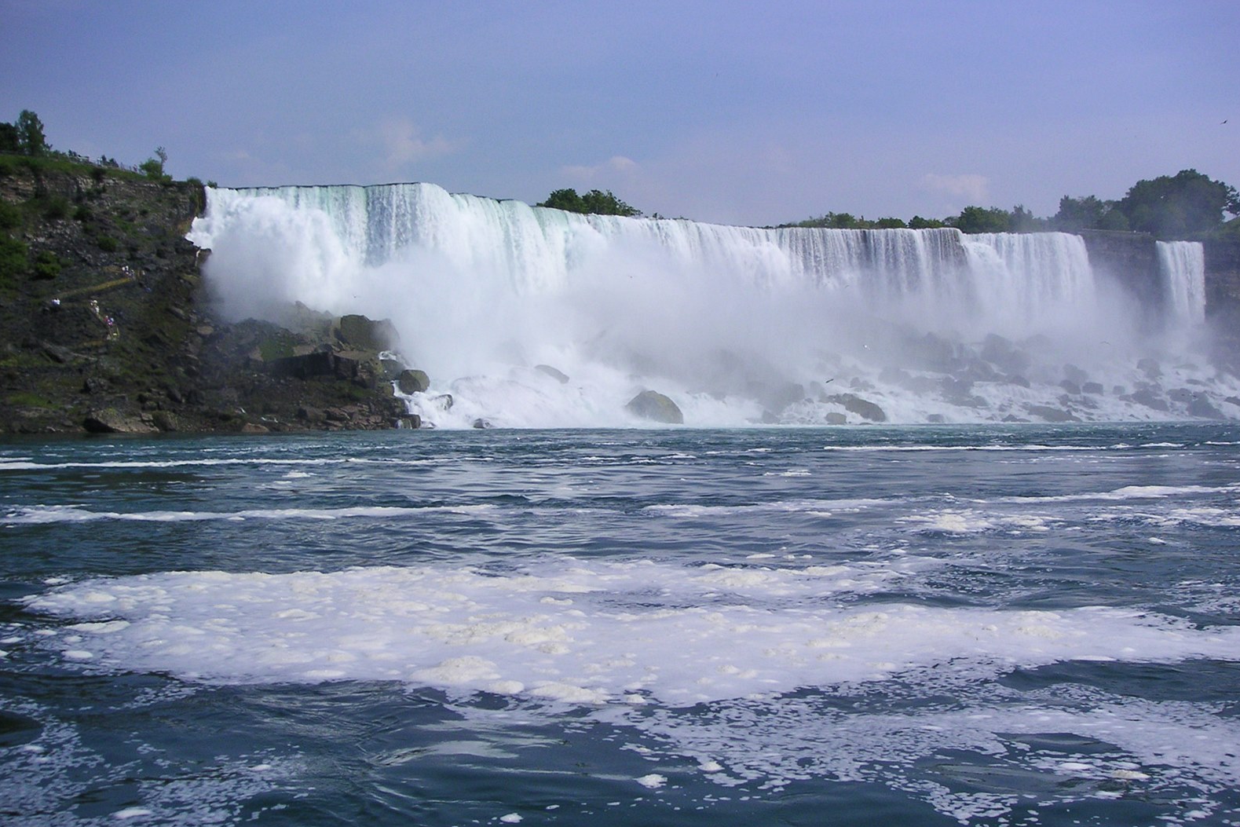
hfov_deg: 49.5
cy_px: 395
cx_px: 615
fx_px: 1343
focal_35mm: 39
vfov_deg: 34.2
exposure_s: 1/350
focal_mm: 5.7
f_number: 6.7
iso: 50
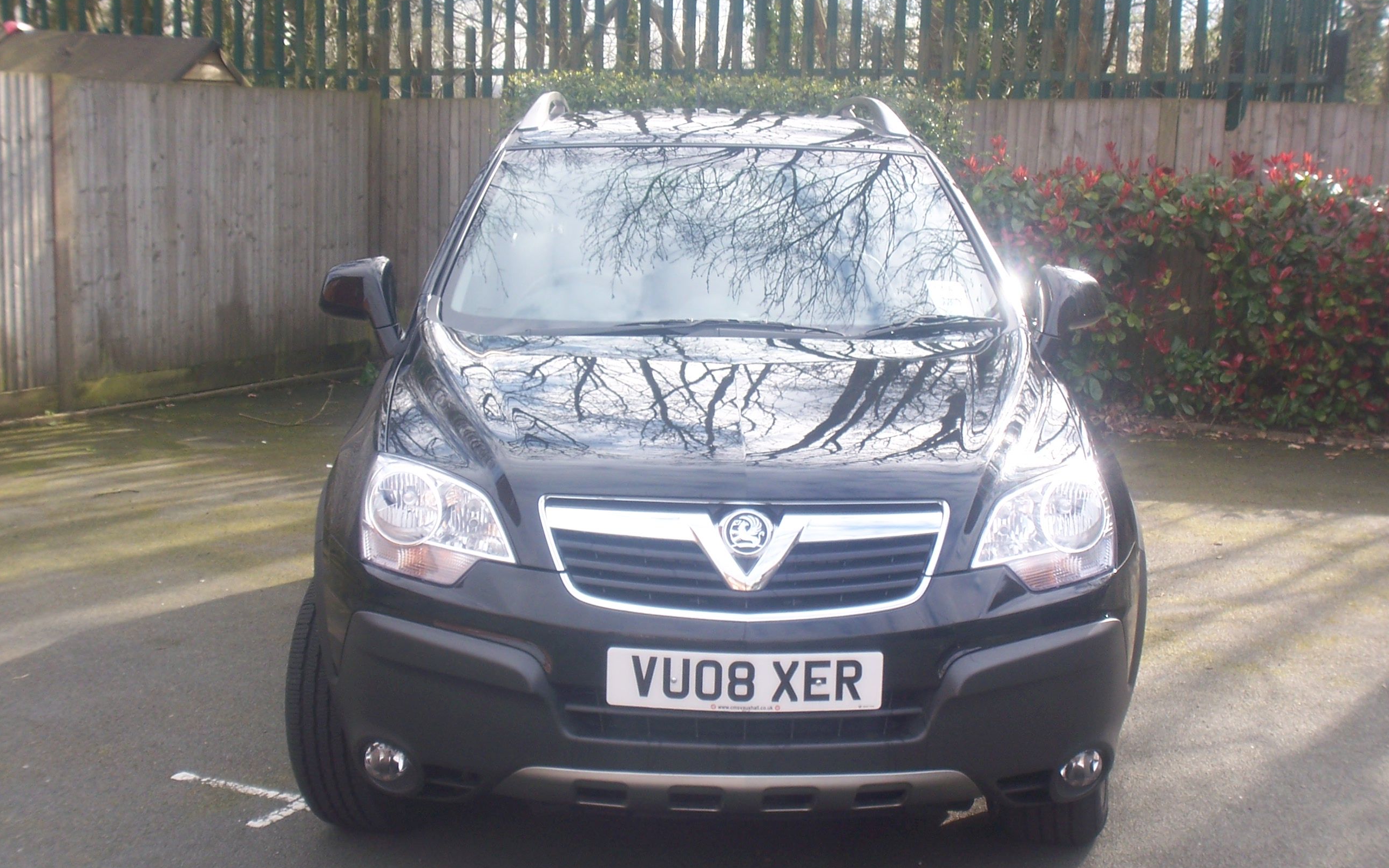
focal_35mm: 52
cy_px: 479
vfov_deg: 24.9
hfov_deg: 38.9
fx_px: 1968
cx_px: 694
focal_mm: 8
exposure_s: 1/100
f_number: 4
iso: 64
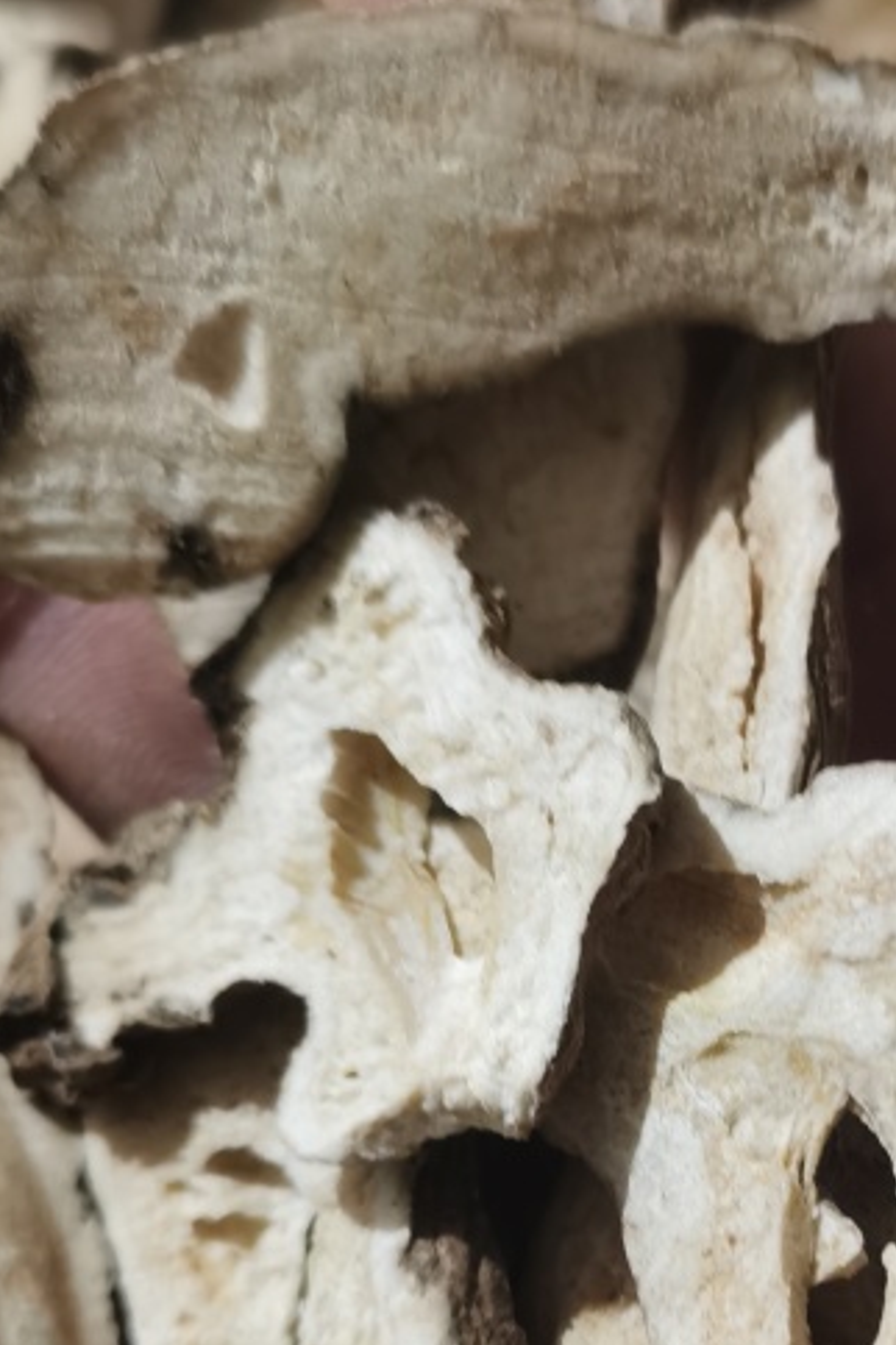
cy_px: 976
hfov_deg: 21.5
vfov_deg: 31.9
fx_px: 2314
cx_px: 768
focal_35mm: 62
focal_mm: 5.58
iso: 400
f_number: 1.8
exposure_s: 1/33.3
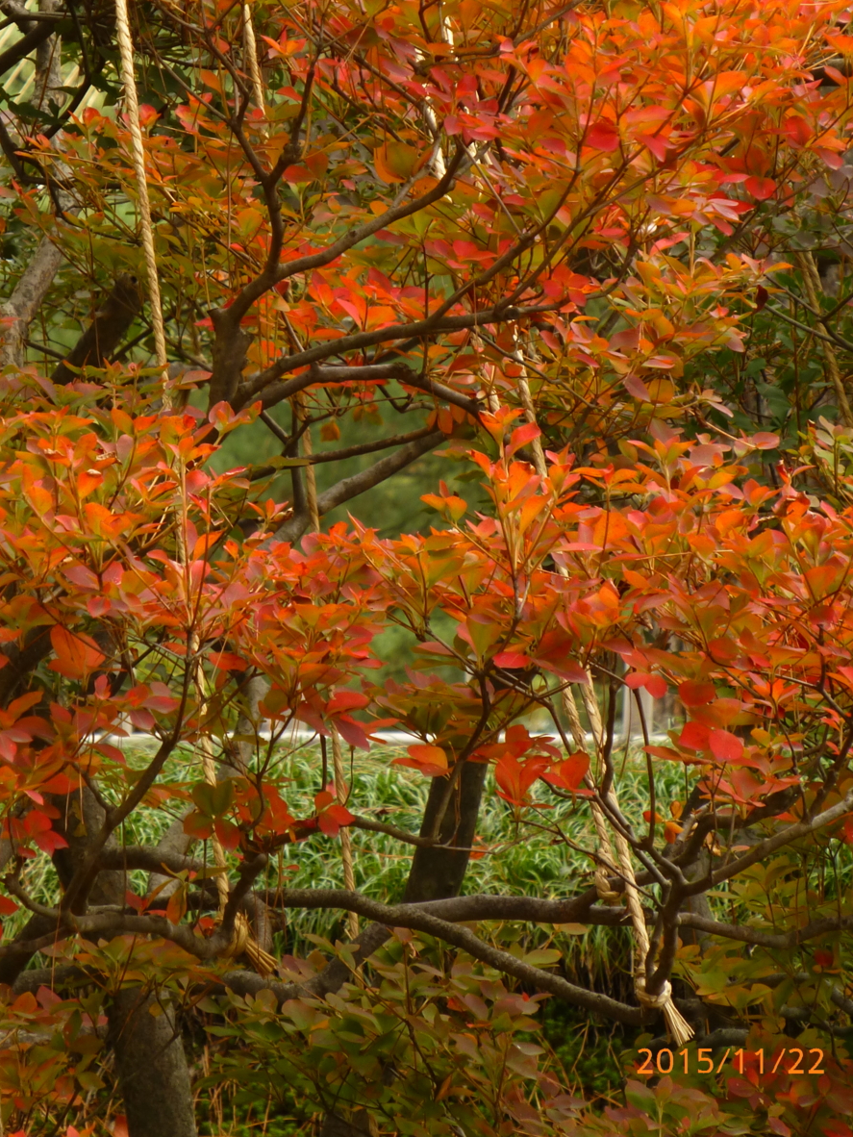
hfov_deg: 4.4
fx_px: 11068
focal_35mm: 337
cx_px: 345
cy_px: 384
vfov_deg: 5.9
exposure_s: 1/30
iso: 100
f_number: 5.7
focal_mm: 44.4
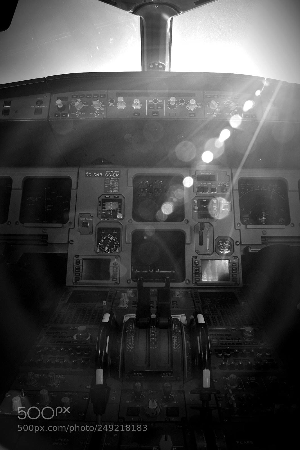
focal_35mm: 27
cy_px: 225
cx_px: 150
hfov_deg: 47.9
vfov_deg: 67.4
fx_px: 338
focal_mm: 18
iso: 400
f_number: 9
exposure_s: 1/100
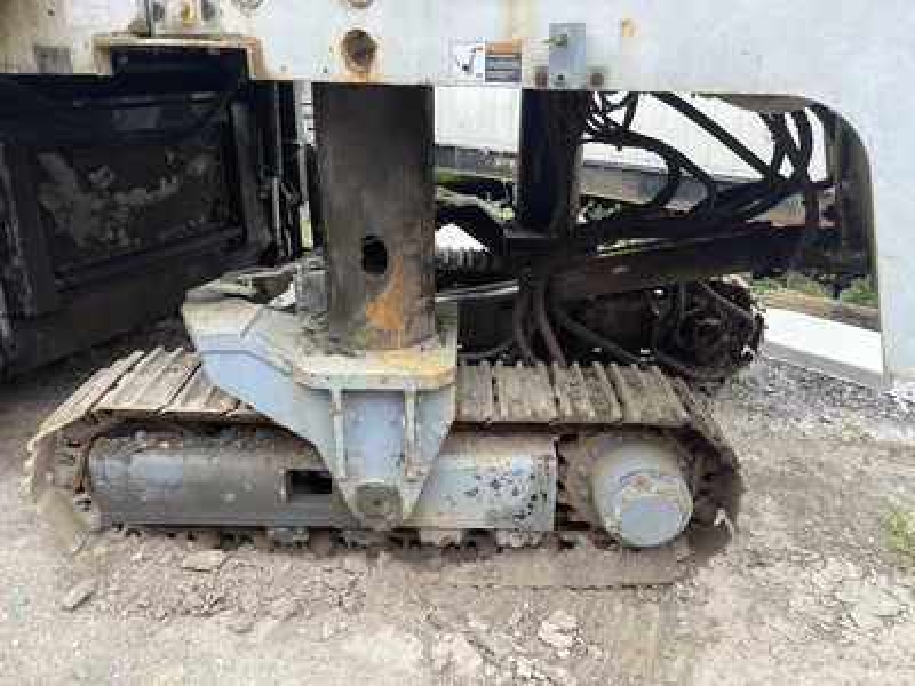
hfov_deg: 67.3
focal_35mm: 26
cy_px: 343
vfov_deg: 53.1
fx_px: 687
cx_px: 458
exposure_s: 1/353
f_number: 1.6
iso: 50
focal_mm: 5.1
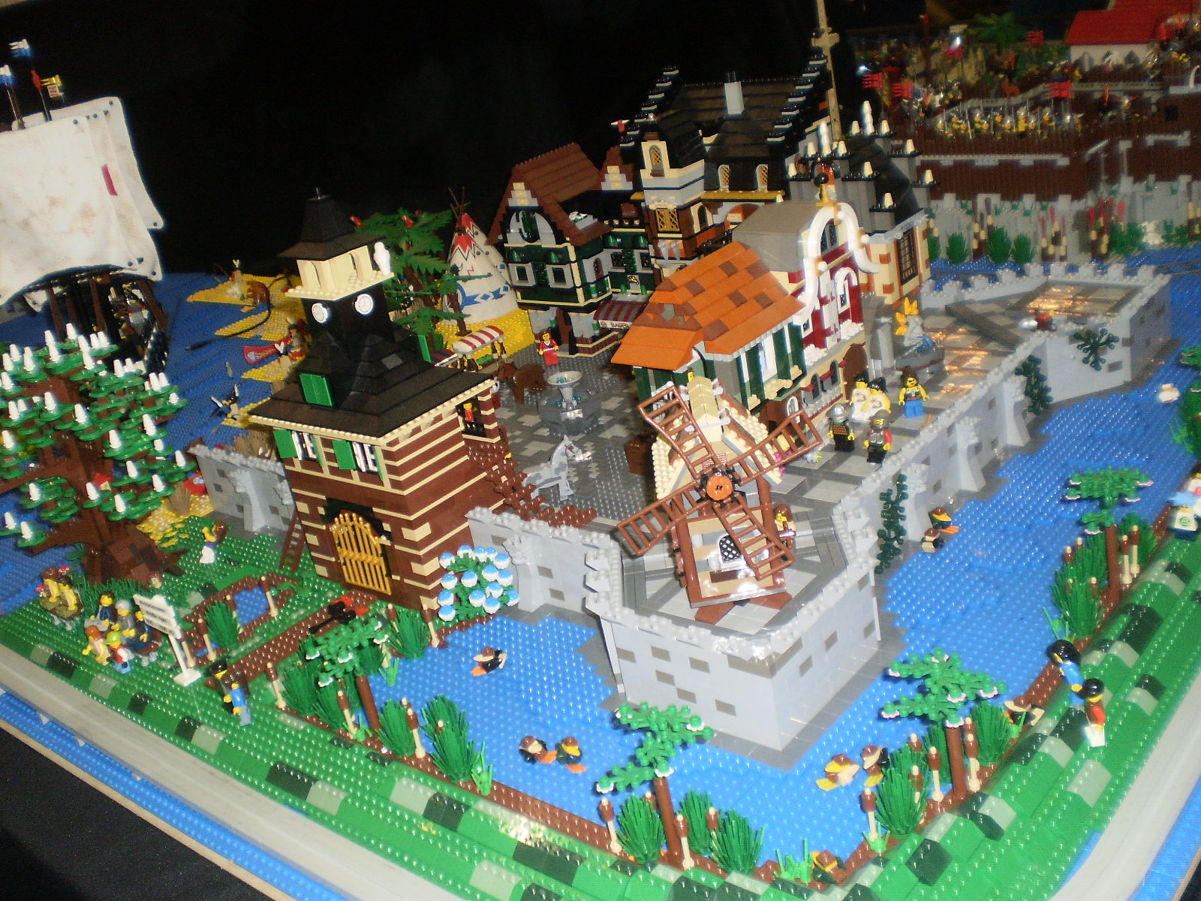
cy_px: 450
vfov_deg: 39.7
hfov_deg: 51.4
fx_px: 1249
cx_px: 600
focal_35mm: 36
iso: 125
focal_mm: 6.3
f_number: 3.1
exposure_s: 1/30
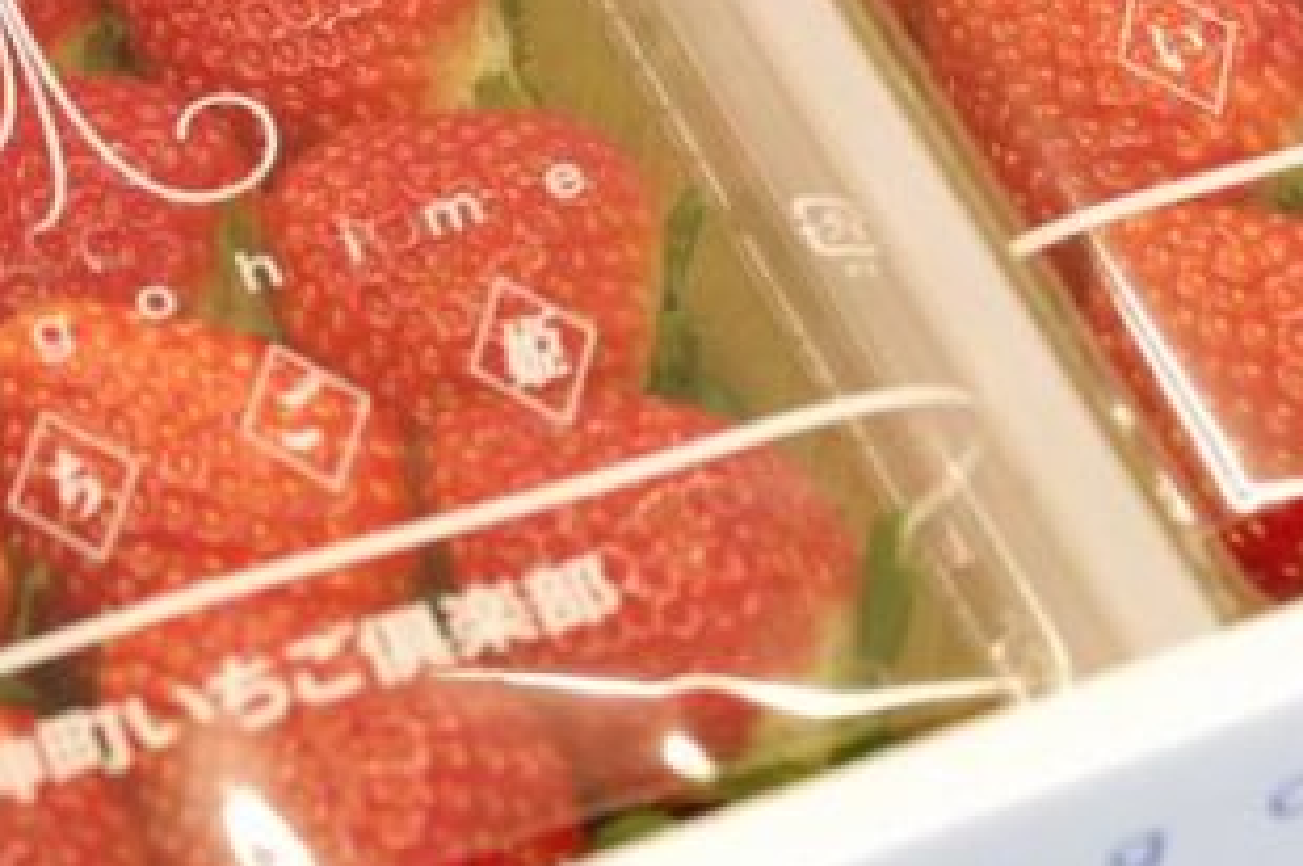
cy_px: -4
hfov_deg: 13.3
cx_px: 639
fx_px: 5604
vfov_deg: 8.8
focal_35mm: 155
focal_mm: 50
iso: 1600
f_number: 4.5
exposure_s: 1/100
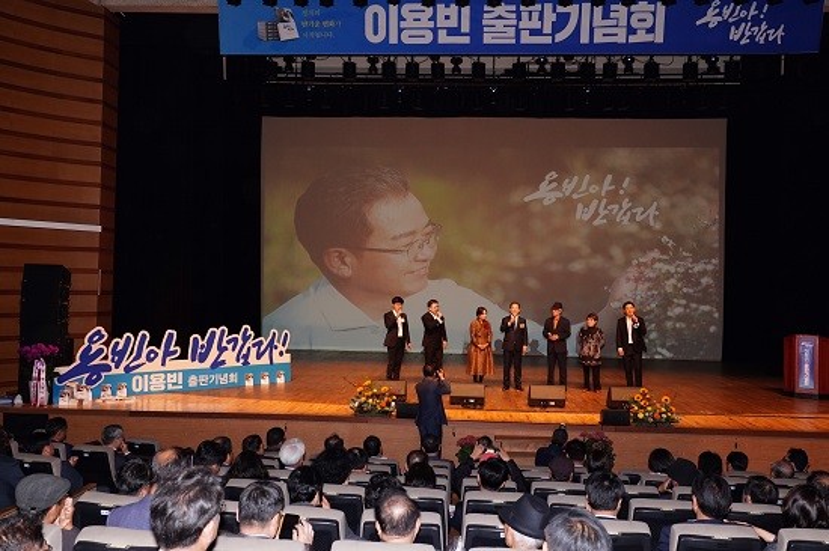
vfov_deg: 42.3
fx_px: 713
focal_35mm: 31
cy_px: 276
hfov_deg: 60.3
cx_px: 414
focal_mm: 31
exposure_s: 1/160
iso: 3200
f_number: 5.6
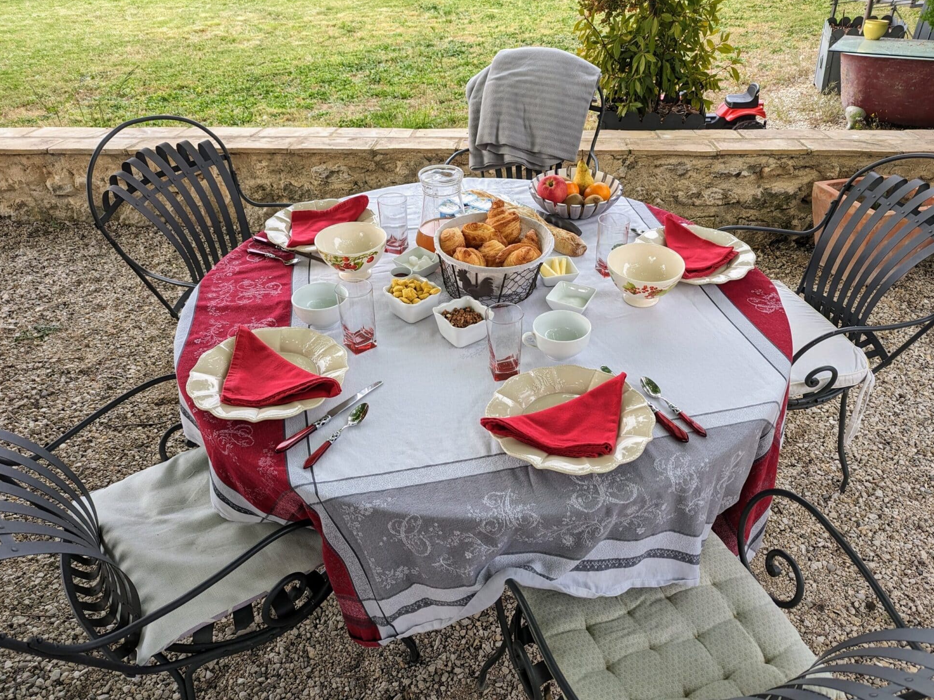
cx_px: 484
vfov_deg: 54.9
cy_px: 344
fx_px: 675
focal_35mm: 25
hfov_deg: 69.4
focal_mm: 6.81
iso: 40
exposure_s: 1/104
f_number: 1.85
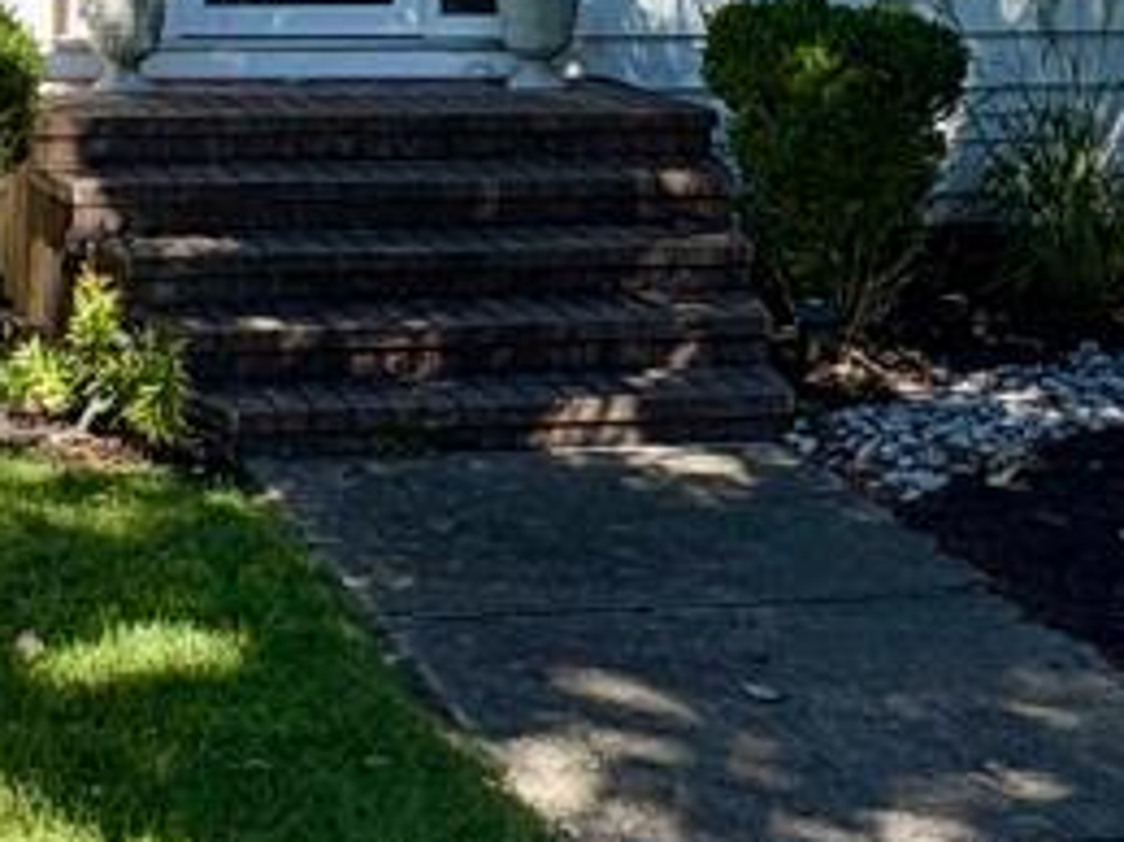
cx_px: 161
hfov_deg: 23.6
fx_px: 2629
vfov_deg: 17.5
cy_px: -124
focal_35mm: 81
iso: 64
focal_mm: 2.22
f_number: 2.2
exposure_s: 1/840
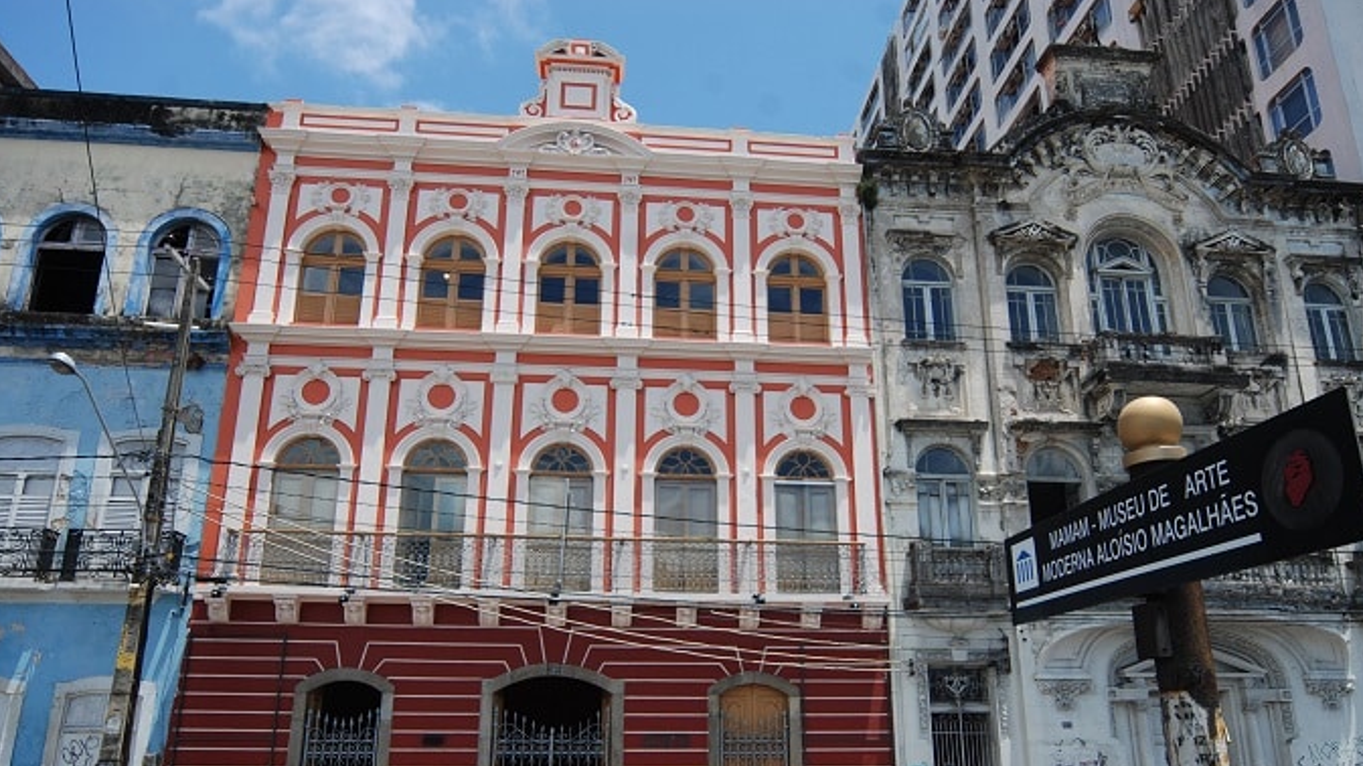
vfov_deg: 46.4
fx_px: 887
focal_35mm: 25
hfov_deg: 75.1
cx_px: 689
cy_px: 468
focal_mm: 15
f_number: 8
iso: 100
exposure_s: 1/250
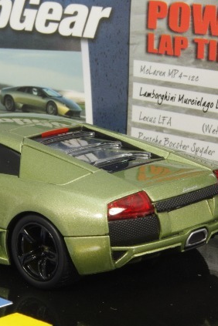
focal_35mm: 124
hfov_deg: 11.0
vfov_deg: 16.5
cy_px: 163
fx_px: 1126
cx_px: 35
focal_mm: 55
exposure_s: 1/1.25
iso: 400
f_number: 36
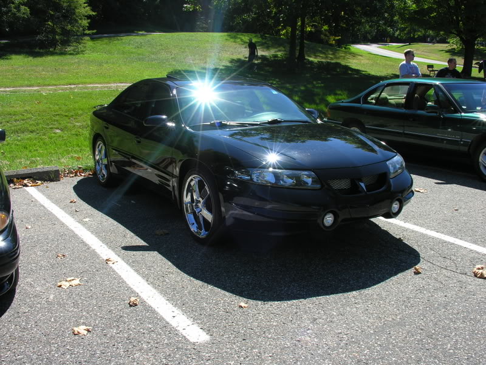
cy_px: 182
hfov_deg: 50.1
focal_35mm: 37
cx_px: 243
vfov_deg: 38.7
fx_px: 519
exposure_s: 1/150
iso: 50
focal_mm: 9.5
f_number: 5.6
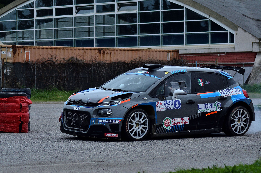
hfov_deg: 13.7
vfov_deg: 9.1
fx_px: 1085
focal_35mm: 150
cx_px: 130
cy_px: 86
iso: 400
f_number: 6.3
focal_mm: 100
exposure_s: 1/2000
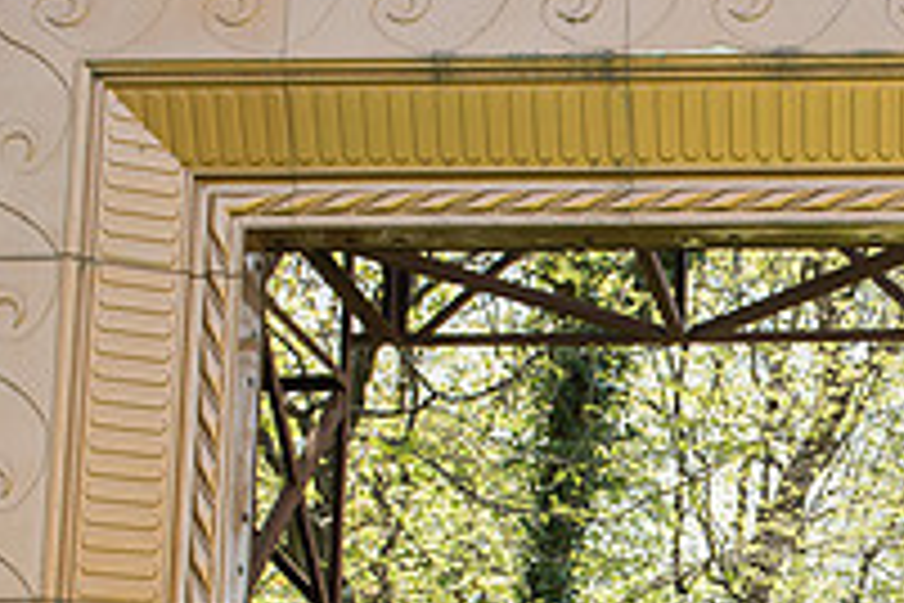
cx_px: 890
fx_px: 1808
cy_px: 703
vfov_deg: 18.1
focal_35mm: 72
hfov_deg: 26.7
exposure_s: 1/800
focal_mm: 24
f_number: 4
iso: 400
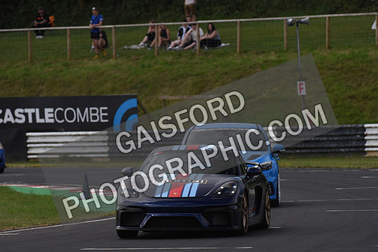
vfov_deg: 3.0
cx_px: 187
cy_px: 142
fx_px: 4821
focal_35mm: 459
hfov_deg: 4.5
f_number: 8
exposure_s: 1/1000
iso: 1250
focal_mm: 400
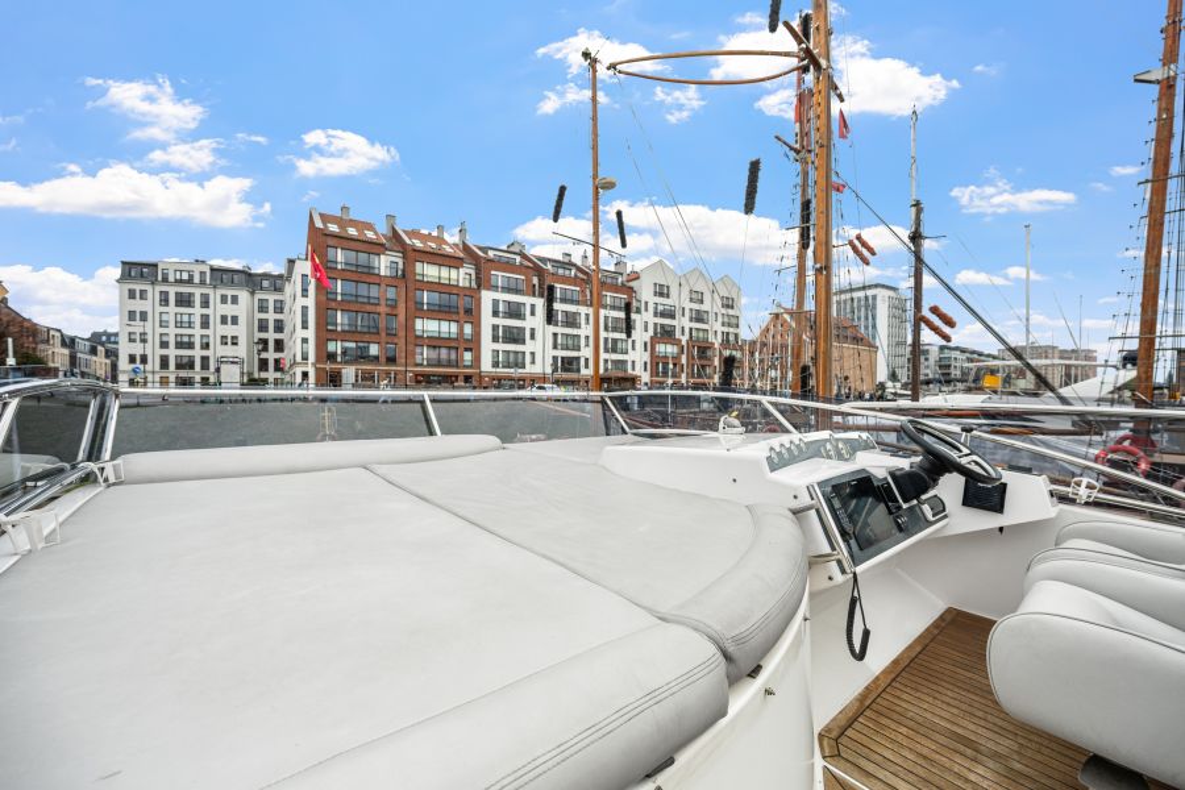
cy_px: 395
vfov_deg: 81.2
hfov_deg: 104.3
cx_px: 592
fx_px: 461
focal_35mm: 14
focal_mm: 14
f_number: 5.6
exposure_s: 1/2000
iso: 1250
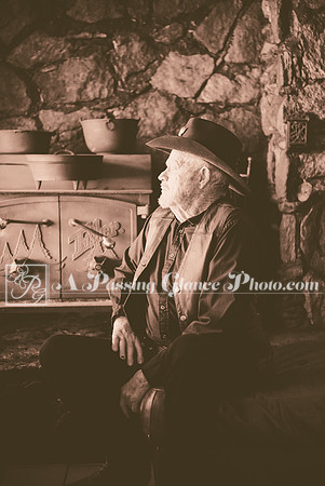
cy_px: 243
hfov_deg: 19.5
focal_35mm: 70
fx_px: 946
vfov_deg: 28.8
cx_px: 162
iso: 12800
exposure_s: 1/100
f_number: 2.8
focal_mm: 70
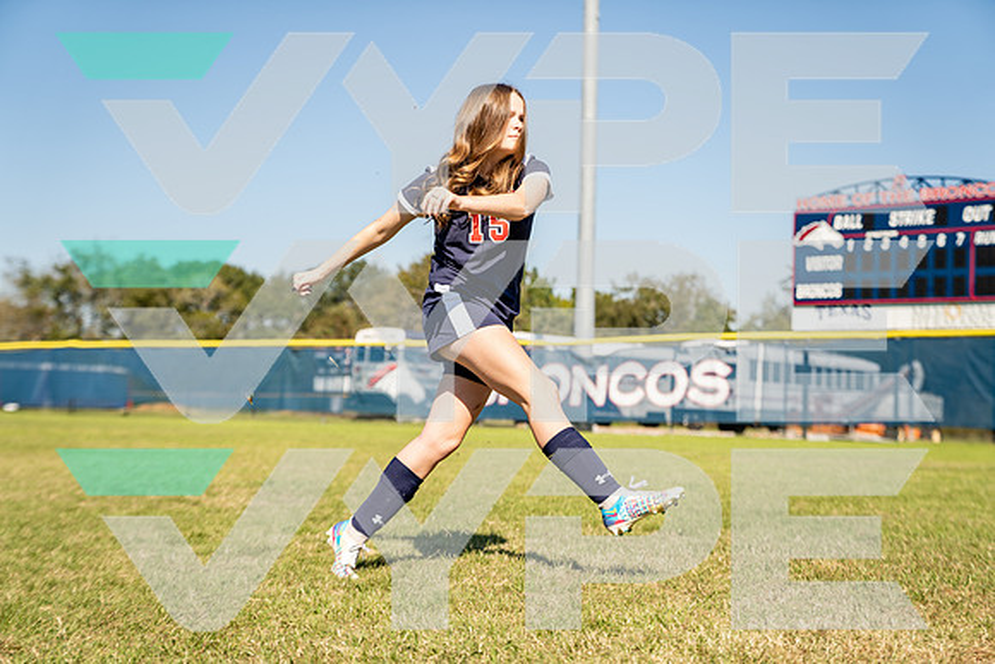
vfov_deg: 22.6
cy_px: 332
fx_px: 1659
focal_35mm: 60
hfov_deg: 33.4
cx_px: 498
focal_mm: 60
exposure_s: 1/1000
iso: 100
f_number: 2.8
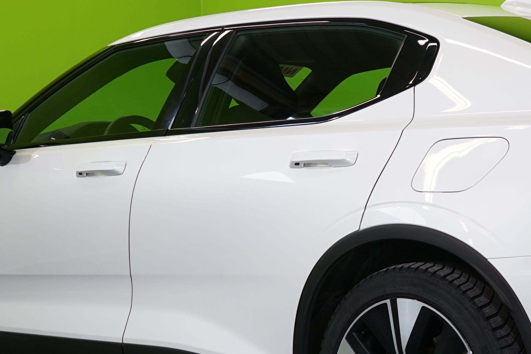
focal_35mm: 90
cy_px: 229
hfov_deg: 22.4
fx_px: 1327
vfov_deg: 15.2
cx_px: 385
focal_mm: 33
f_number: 6.3
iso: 400
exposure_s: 1/50
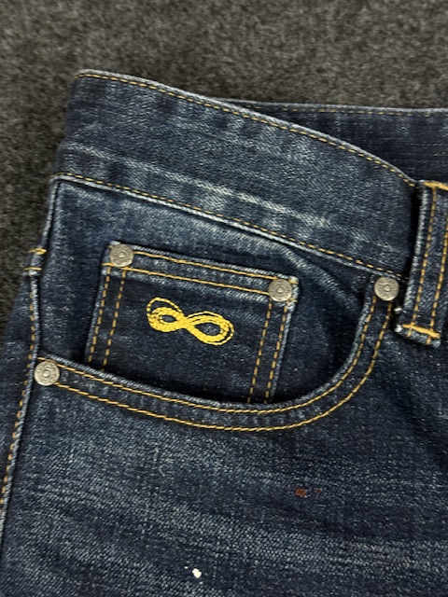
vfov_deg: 39.7
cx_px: 224
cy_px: 298
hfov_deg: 30.3
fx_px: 828
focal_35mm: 48
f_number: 1.78
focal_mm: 6.76
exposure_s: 1/50
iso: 160
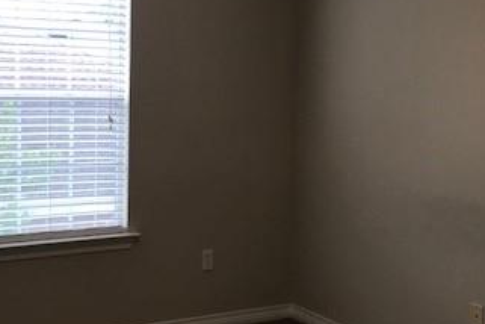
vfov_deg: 23.4
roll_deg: -0.8
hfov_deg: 34.1
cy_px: 148
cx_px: 154
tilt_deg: -4.3
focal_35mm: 58
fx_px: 781
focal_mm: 3.99
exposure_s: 1/62
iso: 20
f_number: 1.8
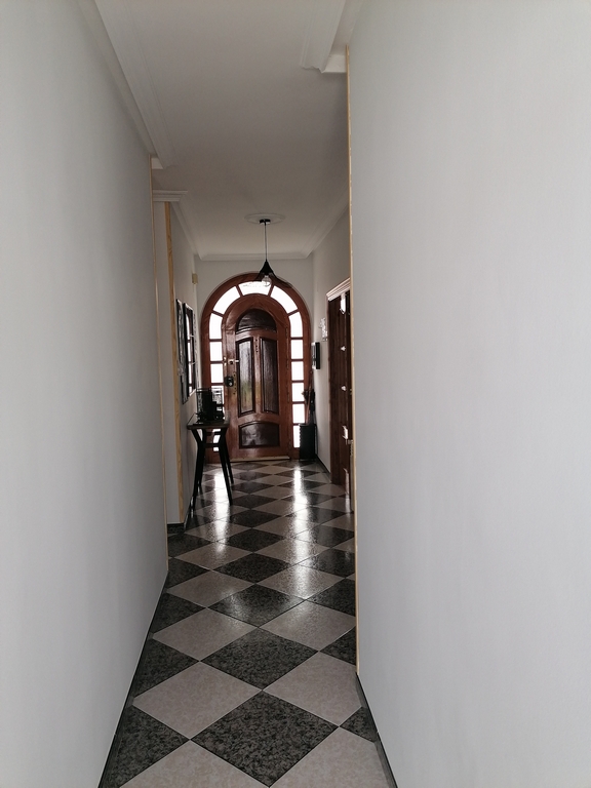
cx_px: 296
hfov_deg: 51.4
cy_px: 394
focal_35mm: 27
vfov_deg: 65.3
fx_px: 615
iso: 100
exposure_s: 1/100
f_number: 1.8
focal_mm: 4.75
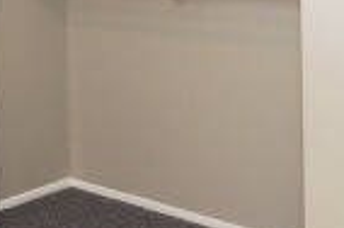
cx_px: -189
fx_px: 772
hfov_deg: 20.9
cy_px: -36
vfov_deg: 16.2
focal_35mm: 81
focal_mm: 12
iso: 200
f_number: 4
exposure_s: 1/60
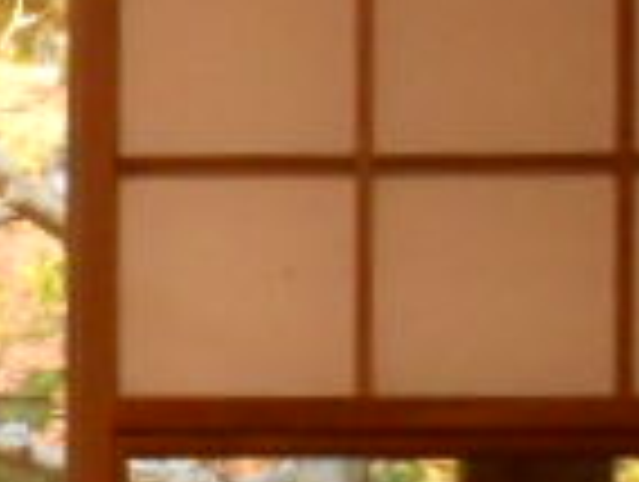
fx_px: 2829
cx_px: -603
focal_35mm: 153
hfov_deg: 11.7
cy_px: 770
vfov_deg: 9.4
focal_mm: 6
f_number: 3.9
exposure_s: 1/40
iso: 800
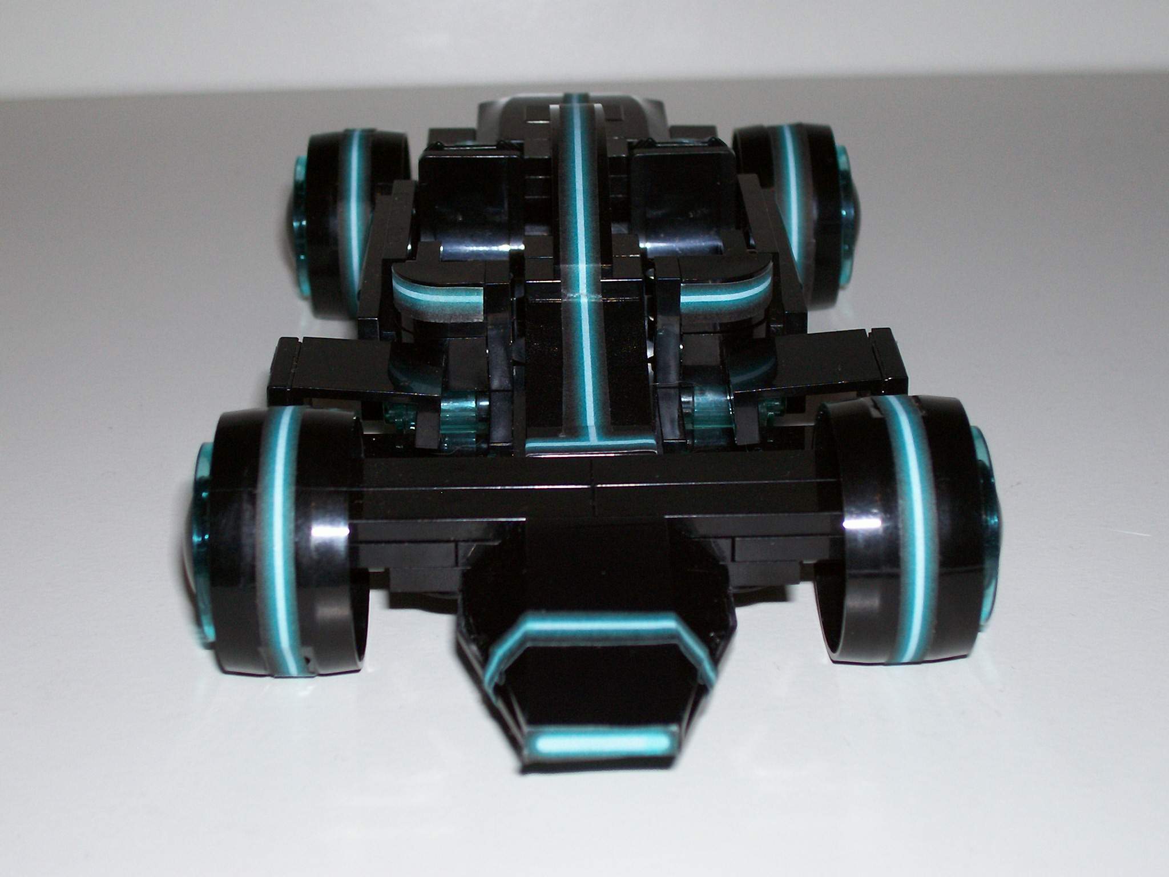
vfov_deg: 22.6
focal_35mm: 65
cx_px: 584
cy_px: 438
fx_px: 2195
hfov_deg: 29.8
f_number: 3.6
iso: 80
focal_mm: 10.8
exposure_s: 1/78.4
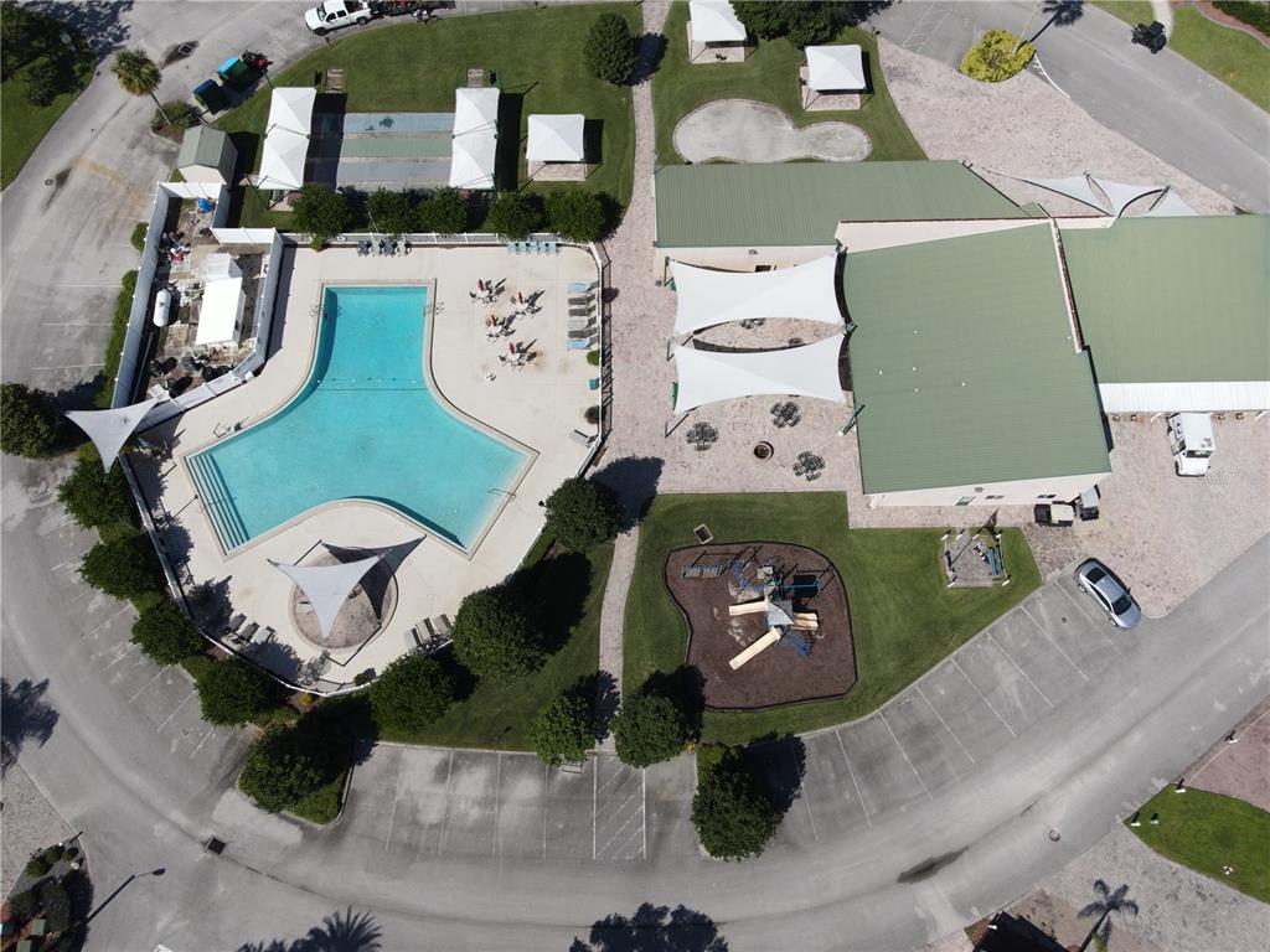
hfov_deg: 71.6
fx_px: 881
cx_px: 635
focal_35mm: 24
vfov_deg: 56.8
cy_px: 476
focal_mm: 4.5
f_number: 2.8
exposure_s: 1/1000
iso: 100
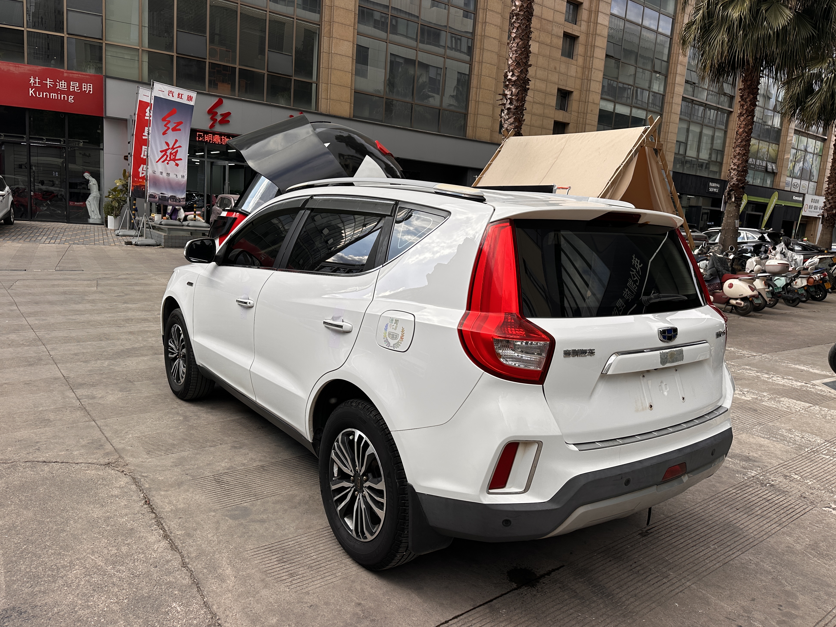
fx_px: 604
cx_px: 410
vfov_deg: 54.9
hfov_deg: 69.4
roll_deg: -3.1
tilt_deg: -7.0
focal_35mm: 25
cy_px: 303
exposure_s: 1/816
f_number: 1.78
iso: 80
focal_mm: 6.86
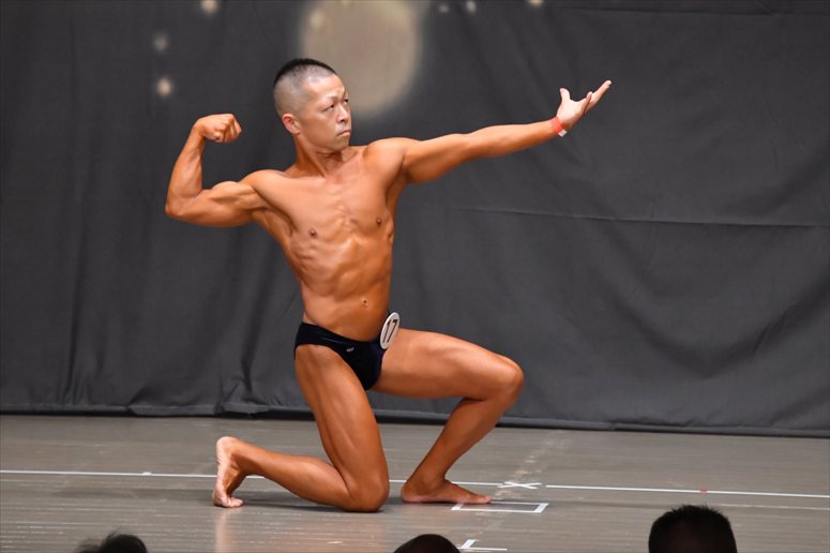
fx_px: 6913
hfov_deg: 6.9
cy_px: 276
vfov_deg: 4.6
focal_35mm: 300
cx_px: 415
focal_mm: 200
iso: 6400
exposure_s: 1/400
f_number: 5.6
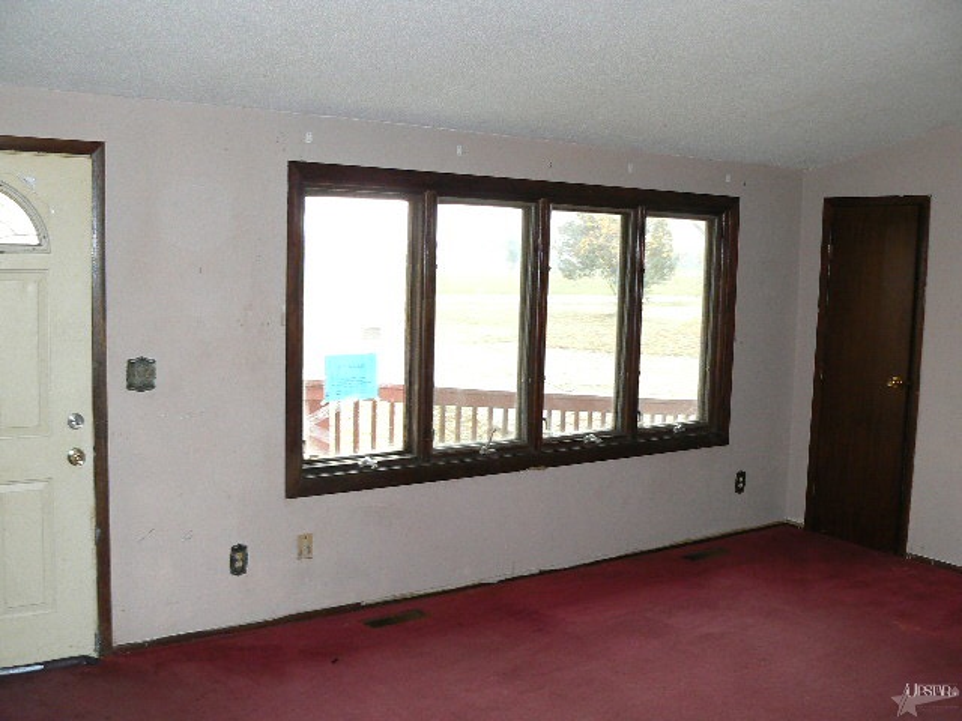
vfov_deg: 39.7
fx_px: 1000
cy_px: 360
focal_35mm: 36
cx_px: 481
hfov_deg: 51.4
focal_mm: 6
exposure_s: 1/30
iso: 160
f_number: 2.8
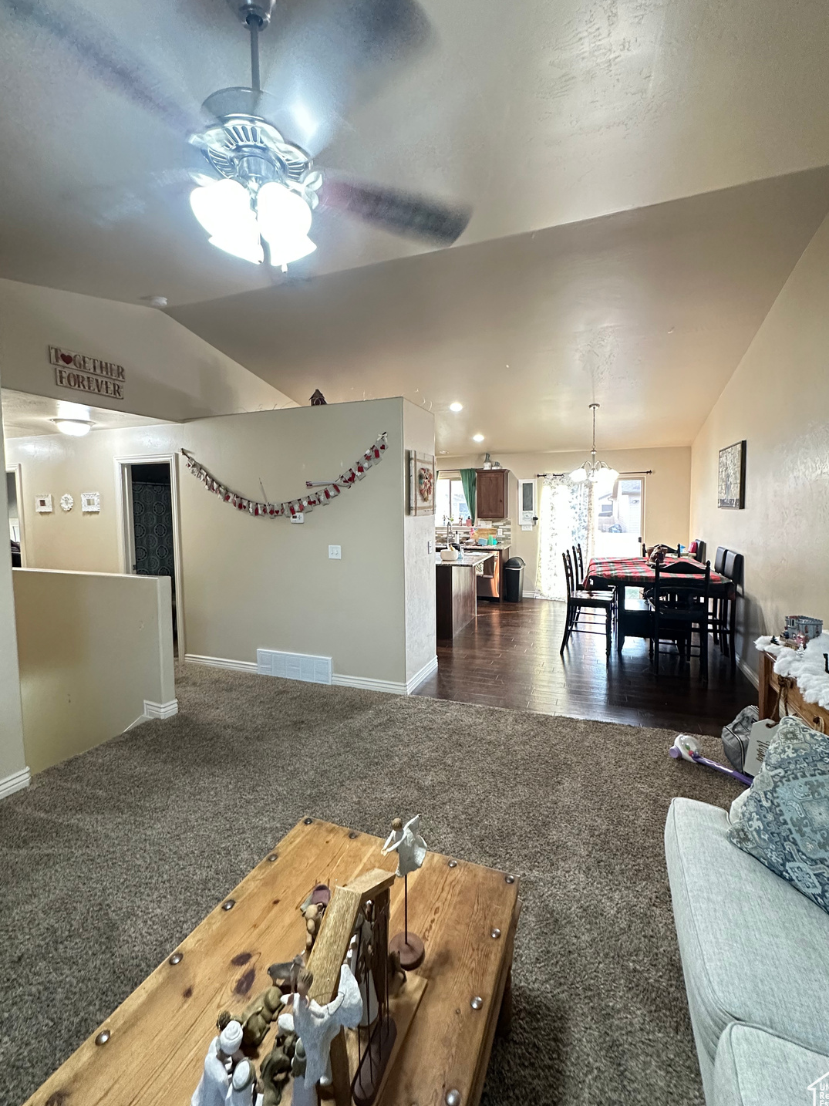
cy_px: 534
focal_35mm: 15
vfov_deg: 98.1
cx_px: 420
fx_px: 479
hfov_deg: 81.7
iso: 640
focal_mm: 2.22
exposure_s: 1/60
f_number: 2.2
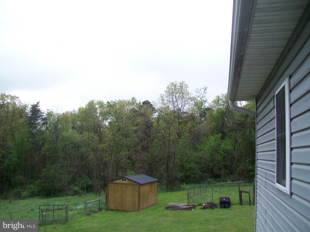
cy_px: 116
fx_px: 304
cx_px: 155
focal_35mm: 34
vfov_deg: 41.8
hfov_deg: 54.0
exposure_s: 1/500
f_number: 2.7
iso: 64
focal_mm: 6.1
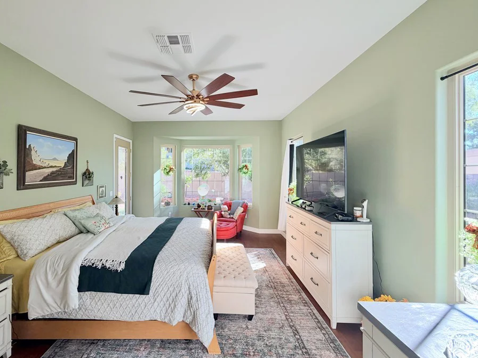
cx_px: 209
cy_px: 170
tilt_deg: +1.5
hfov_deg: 94.0
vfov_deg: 78.1
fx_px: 221
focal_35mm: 16
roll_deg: +0.1
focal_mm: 2.22
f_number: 2.2
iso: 100
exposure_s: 1/120
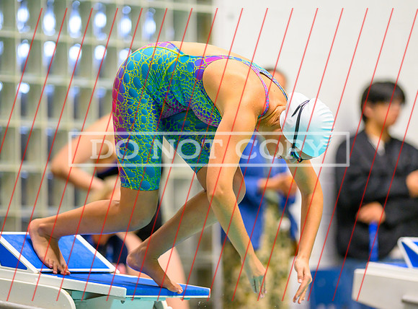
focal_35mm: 331
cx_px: 209
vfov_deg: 4.4
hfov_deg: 6.0
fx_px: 3971
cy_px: 154
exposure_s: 1/1000
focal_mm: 300
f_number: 2.8
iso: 2500
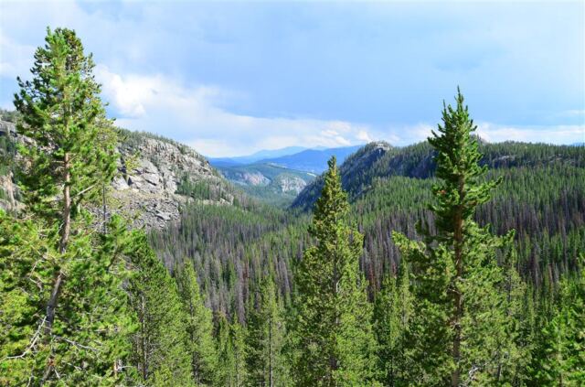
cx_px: 292
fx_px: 486
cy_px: 194
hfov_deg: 62.1
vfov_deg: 43.4
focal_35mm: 30
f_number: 9
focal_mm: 20
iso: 200
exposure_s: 1/320
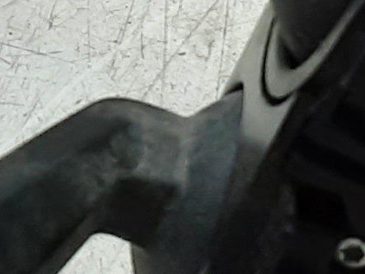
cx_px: -204
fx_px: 2098
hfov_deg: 9.6
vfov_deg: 7.4
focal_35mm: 199
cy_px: -102
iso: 64
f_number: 1.9
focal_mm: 2.91
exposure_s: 1/50
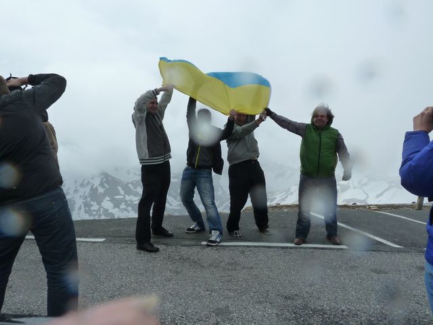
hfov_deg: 69.4
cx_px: 216
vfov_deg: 54.9
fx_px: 313
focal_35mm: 25
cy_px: 162
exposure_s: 1/800
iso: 125
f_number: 5.6
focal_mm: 4.1
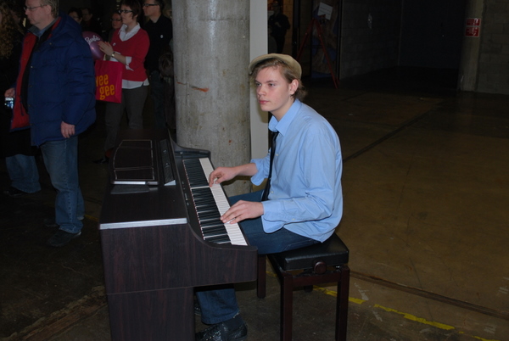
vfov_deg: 37.0
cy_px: 170
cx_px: 254
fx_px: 510
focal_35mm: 36
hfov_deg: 53.1
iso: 200
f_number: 4.2
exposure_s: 1/60
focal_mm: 24
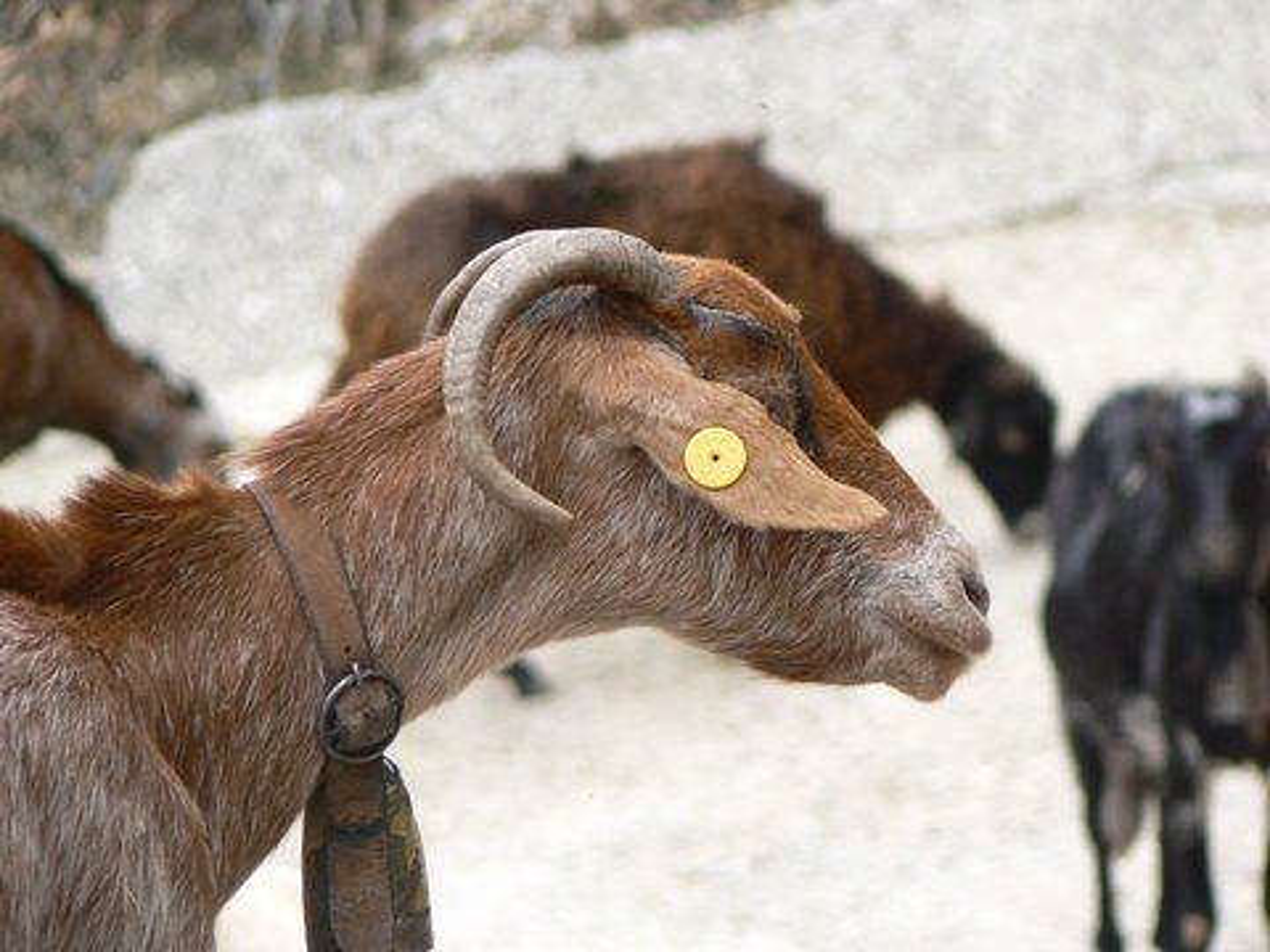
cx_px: 635
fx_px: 14162
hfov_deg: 5.1
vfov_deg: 3.9
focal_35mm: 386
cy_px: 476
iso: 100
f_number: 3.6
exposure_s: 1/320
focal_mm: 64.3
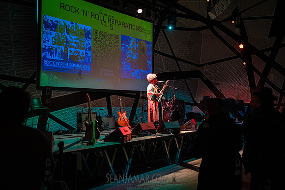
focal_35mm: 35
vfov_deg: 37.8
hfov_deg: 54.5
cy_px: 95
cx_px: 142
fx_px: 277
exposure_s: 1/400
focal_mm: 35
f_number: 4.5
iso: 10000
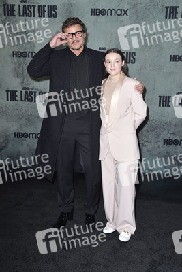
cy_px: 136
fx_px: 364
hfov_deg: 28.1
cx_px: 91
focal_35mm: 48
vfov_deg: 41.1
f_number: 6.3
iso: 640
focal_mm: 48
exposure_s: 1/250
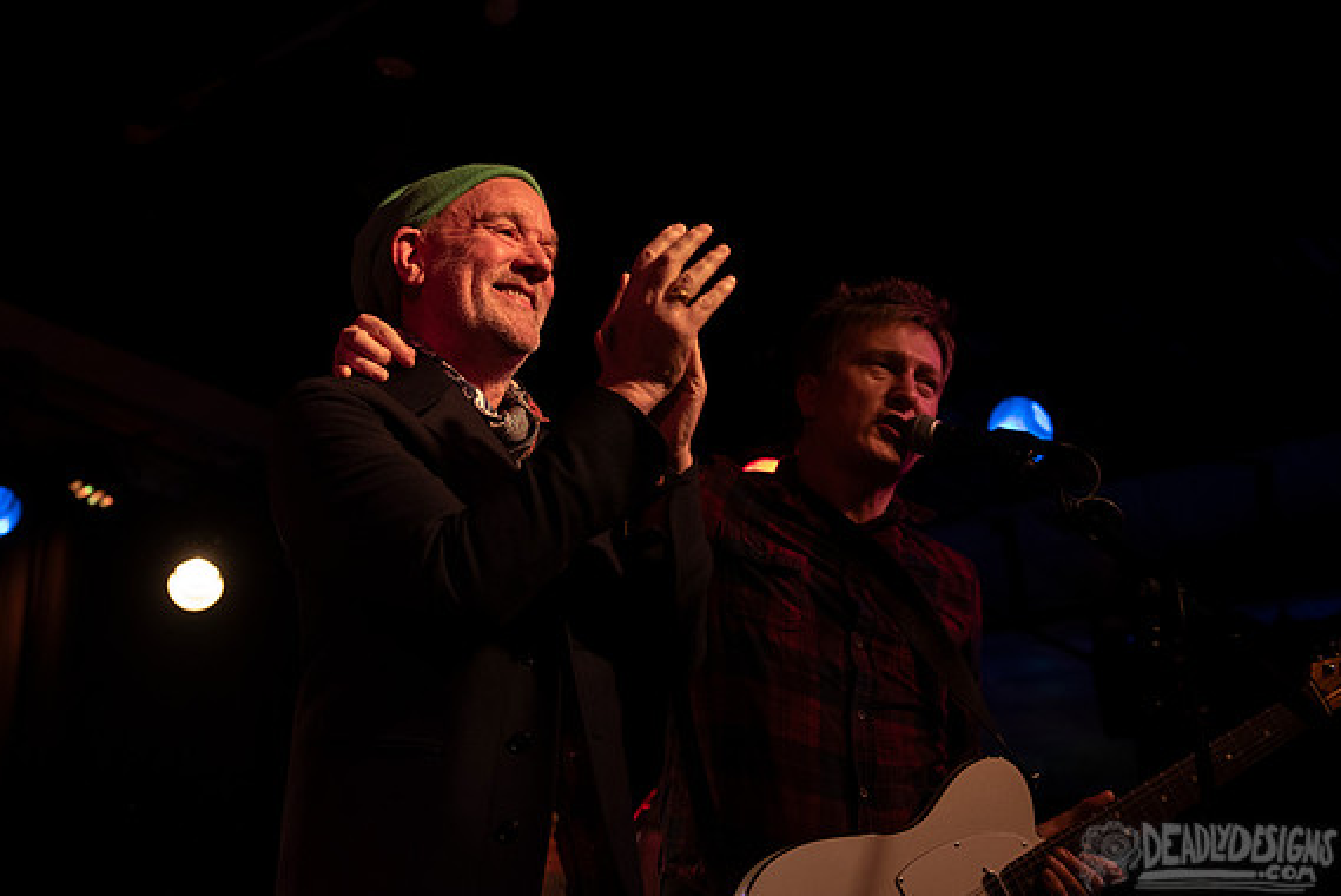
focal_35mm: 48
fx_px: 1789
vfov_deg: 28.1
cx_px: 553
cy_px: 368
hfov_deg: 41.0
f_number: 3.2
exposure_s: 1/200
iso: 2000
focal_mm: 40
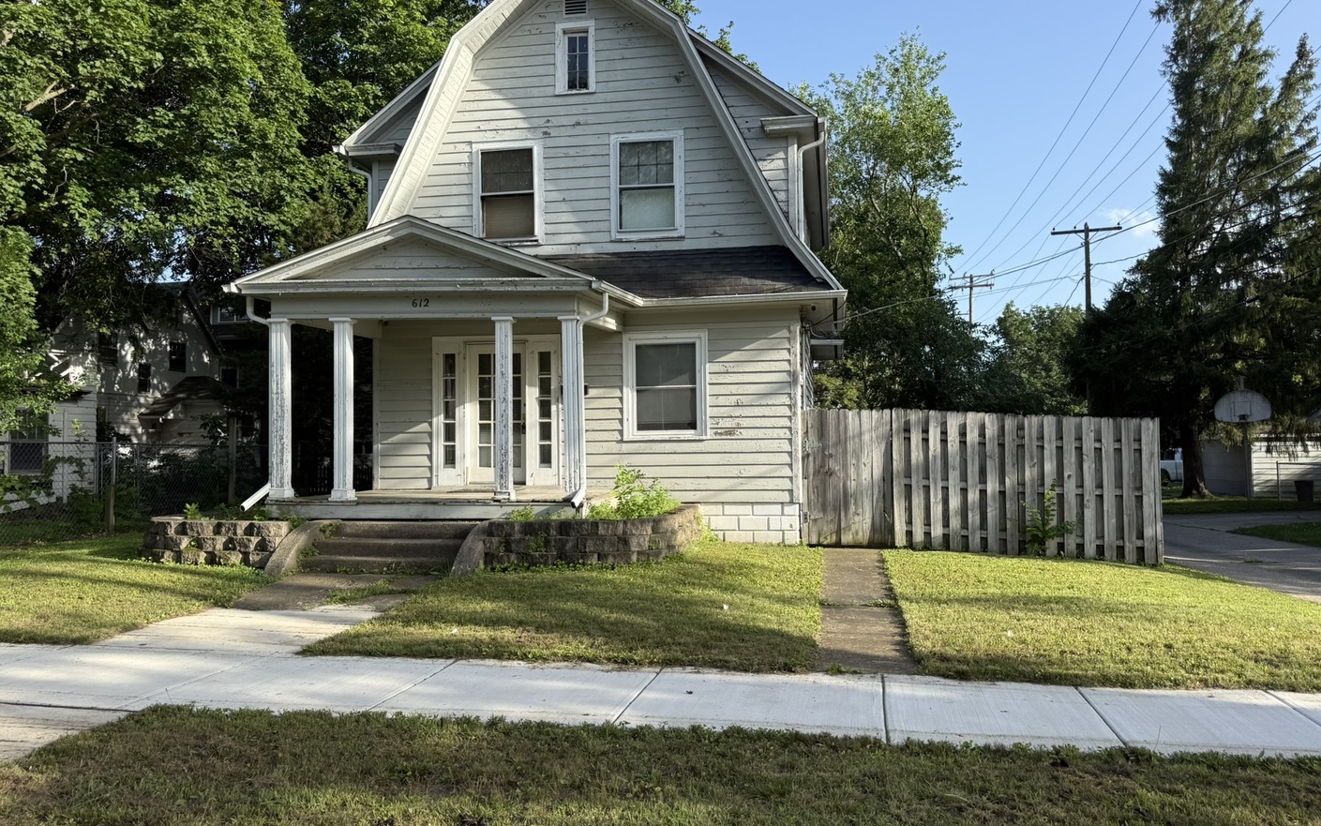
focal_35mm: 26
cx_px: 667
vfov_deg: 47.6
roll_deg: +0.1
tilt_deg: +2.6
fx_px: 936
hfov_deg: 70.4
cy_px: 404
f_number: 1.78
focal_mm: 6.76
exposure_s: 1/1618
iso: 80
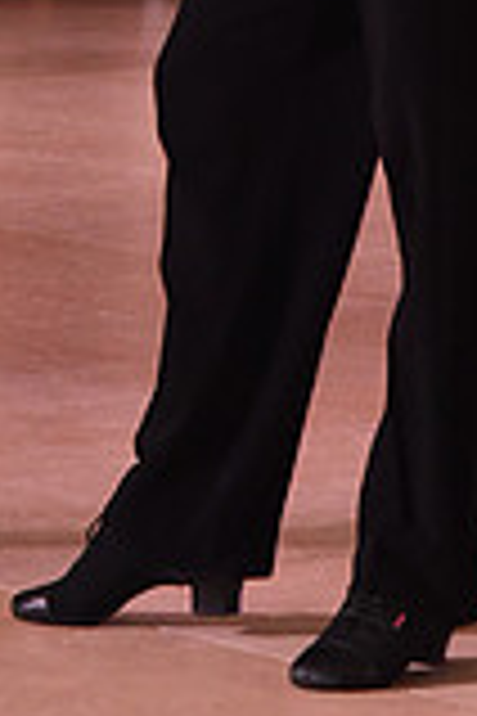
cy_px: -302
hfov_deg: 4.4
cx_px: -74
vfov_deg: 6.6
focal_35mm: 310
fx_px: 6161
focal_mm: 85
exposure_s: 1/320
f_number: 6.3
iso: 2500
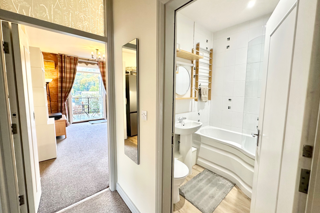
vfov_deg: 77.3
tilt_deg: -6.0
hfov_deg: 100.4
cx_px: 161
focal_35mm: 15
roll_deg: +0.0
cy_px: 105
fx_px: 133
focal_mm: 2.22
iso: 160
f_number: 2.2
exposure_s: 1/50
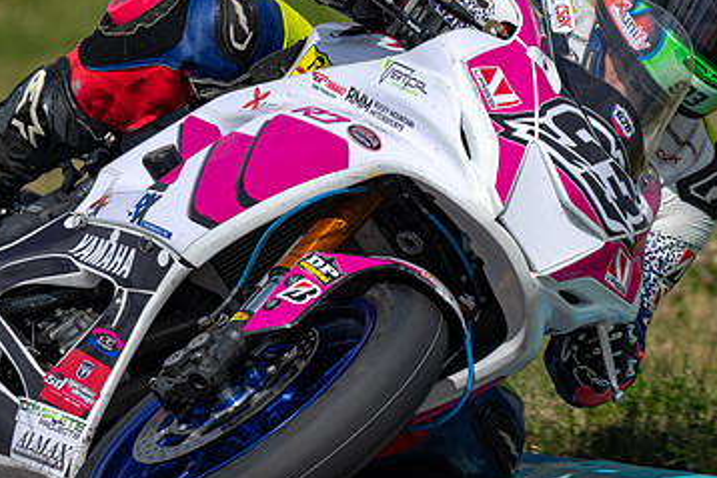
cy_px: 217
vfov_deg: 1.1
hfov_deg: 1.7
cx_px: 93
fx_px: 24287
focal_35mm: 1219
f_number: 6.3
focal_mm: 600
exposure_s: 1/1250
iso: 100
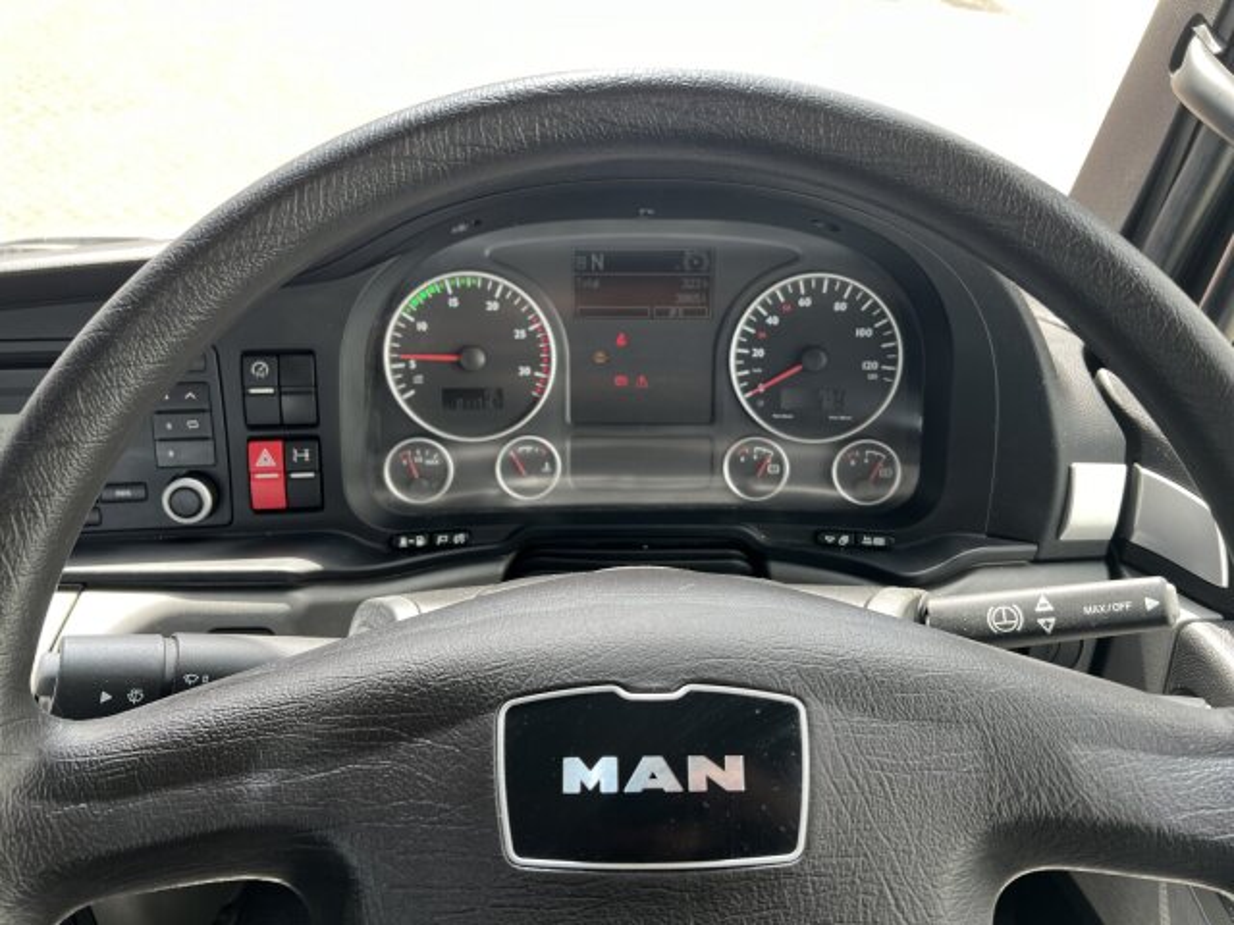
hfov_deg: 67.3
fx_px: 927
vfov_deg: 53.1
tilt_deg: -41.6
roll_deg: -1.1
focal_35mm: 26
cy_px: 462
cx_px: 617
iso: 32
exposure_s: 1/138
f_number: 1.5
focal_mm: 5.7
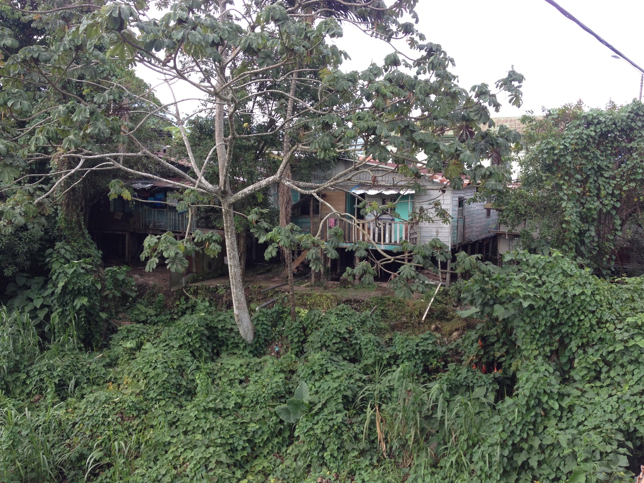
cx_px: 322
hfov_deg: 52.6
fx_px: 651
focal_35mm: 35
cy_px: 242
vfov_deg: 40.7
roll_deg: -0.5
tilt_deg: -7.8
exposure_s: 1/130
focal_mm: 4.28
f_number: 2.4
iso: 50
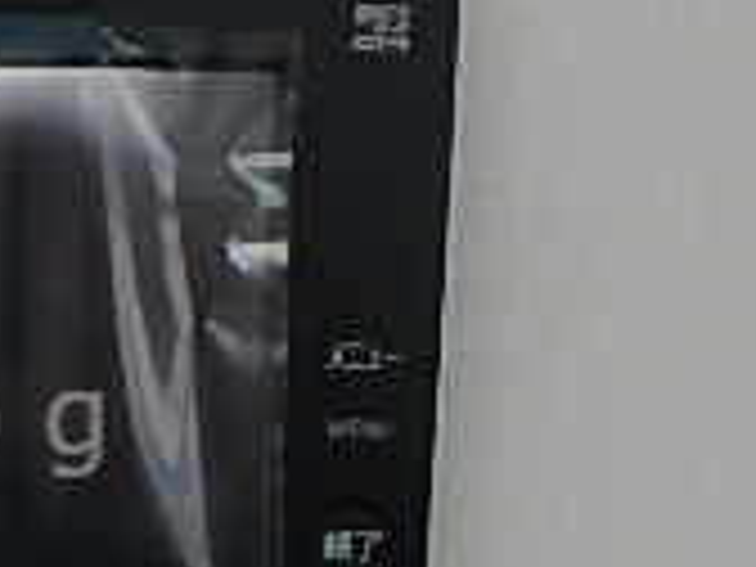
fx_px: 1747
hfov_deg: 22.3
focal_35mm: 80
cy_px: 423
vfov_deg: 18.3
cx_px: -180
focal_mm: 3.7
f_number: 3.5
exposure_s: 1/60
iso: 200
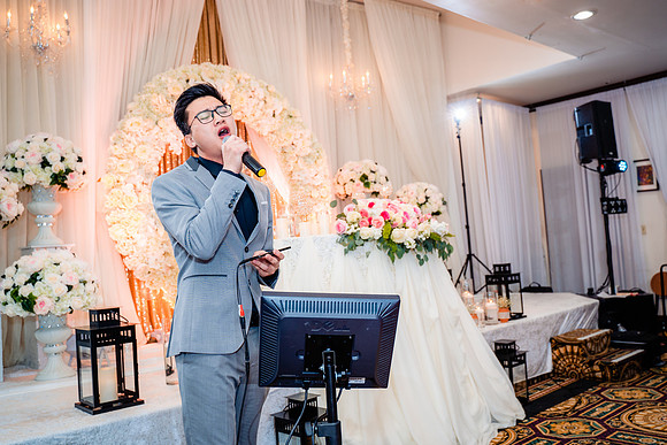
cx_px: 347
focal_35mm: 31
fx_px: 576
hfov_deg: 60.1
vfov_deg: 42.2
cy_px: 214
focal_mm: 28
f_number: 3.5
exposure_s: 1/160
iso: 640
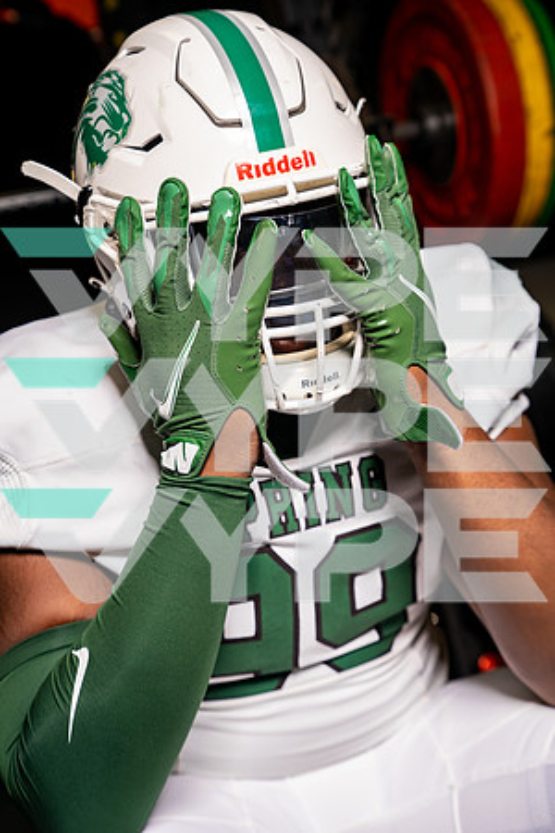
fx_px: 1411
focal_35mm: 61
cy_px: 416
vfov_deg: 32.9
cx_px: 278
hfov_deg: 22.3
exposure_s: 1/500
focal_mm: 61
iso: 320
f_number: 4.5
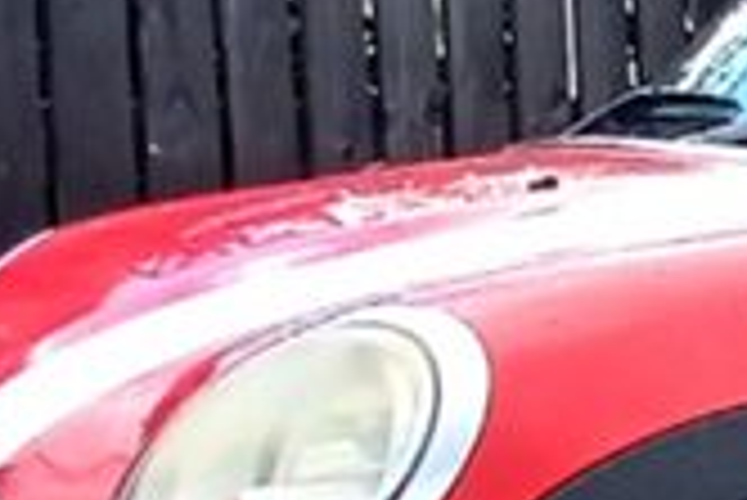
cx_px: 1080
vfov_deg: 20.7
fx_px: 1329
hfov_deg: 25.0
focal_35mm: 64
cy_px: 473
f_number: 2.2
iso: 50
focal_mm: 1.4
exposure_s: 1/125
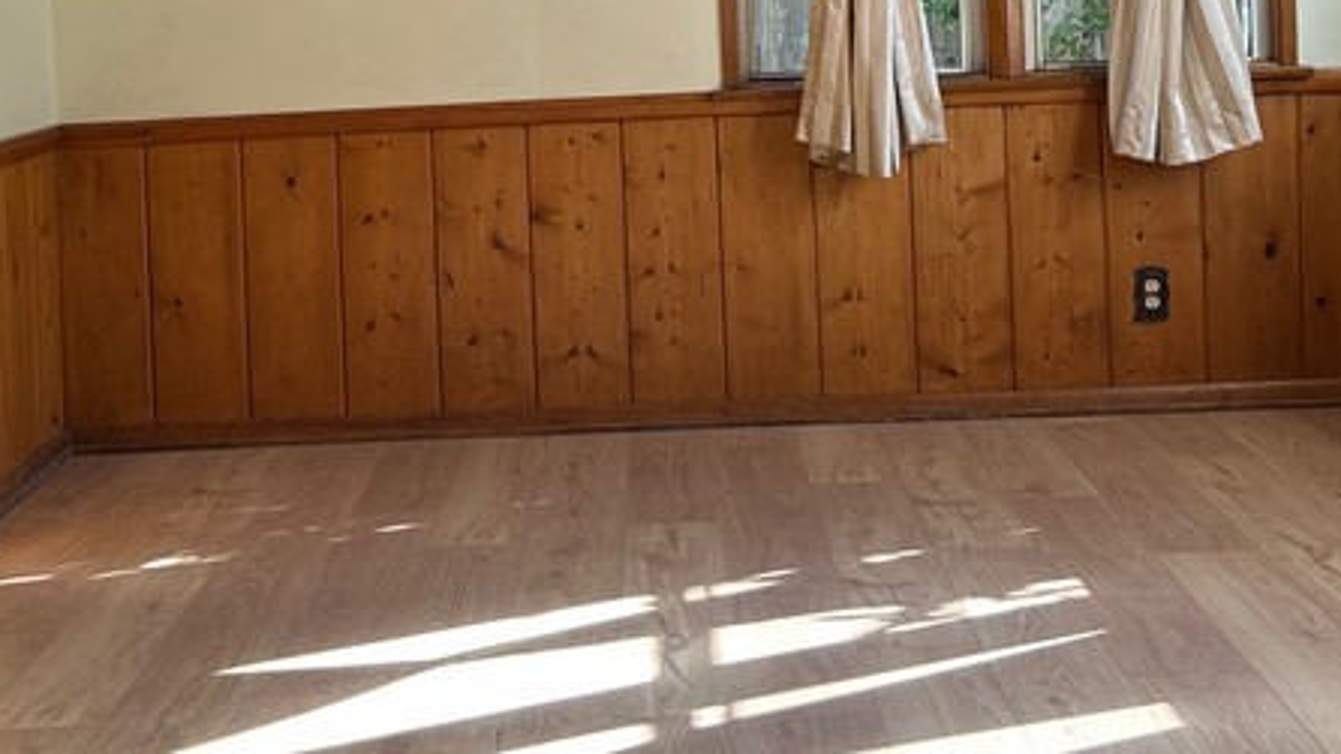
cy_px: 9
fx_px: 2312
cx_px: 592
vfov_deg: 18.1
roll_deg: +2.6
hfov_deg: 32.3
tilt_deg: +0.4
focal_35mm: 65
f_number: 1.5
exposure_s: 1/121
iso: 40
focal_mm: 5.7
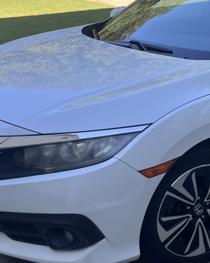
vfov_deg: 30.9
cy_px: 141
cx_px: 199
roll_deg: +1.3
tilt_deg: -25.8
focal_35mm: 61
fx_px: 474
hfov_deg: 24.1
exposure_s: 1/376
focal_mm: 5.1
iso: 50
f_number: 1.6
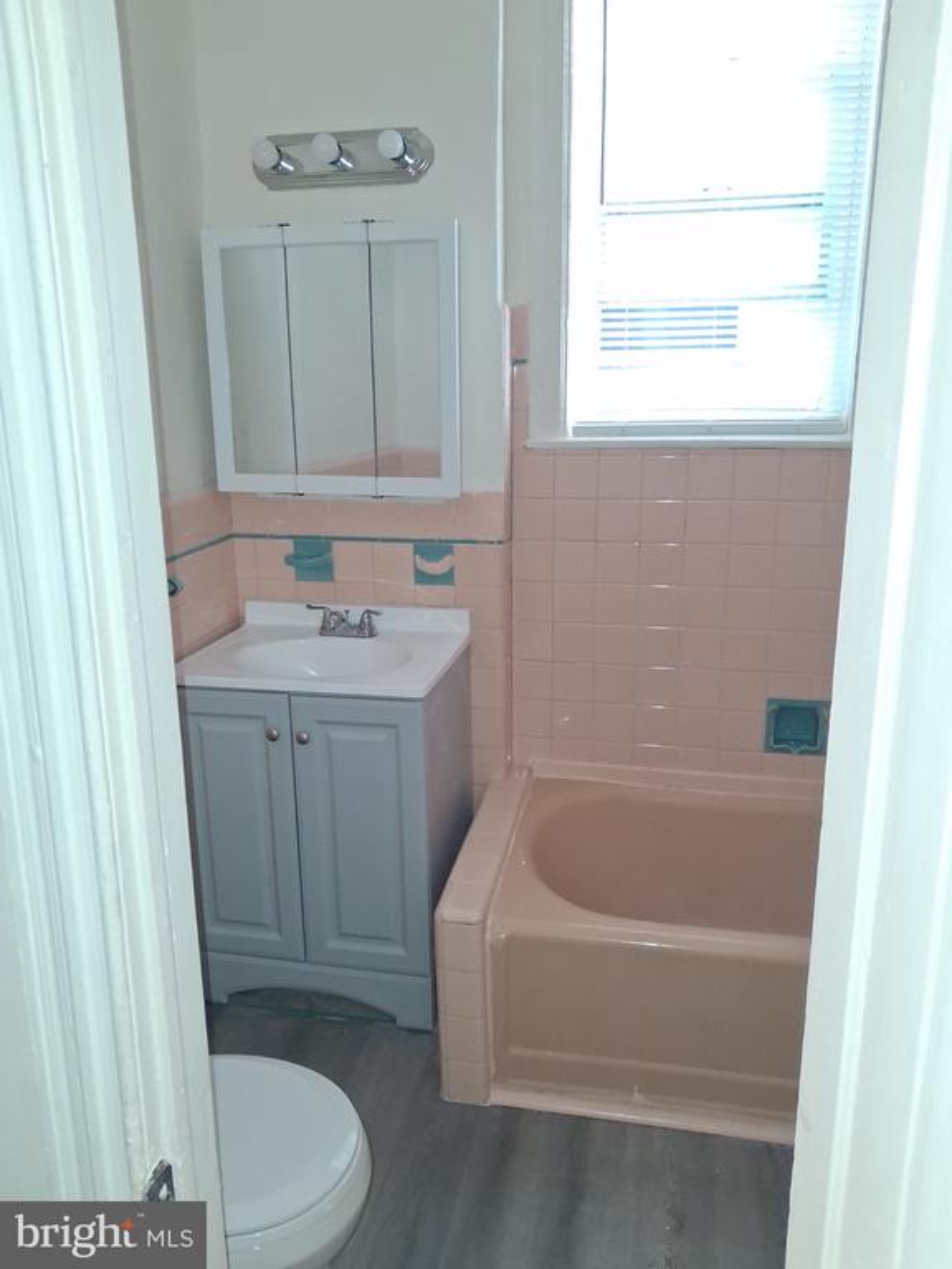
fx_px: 990
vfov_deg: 65.3
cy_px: 634
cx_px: 476
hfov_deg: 51.4
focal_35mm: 27
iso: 25
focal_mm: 4
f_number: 1.8
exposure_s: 1/33
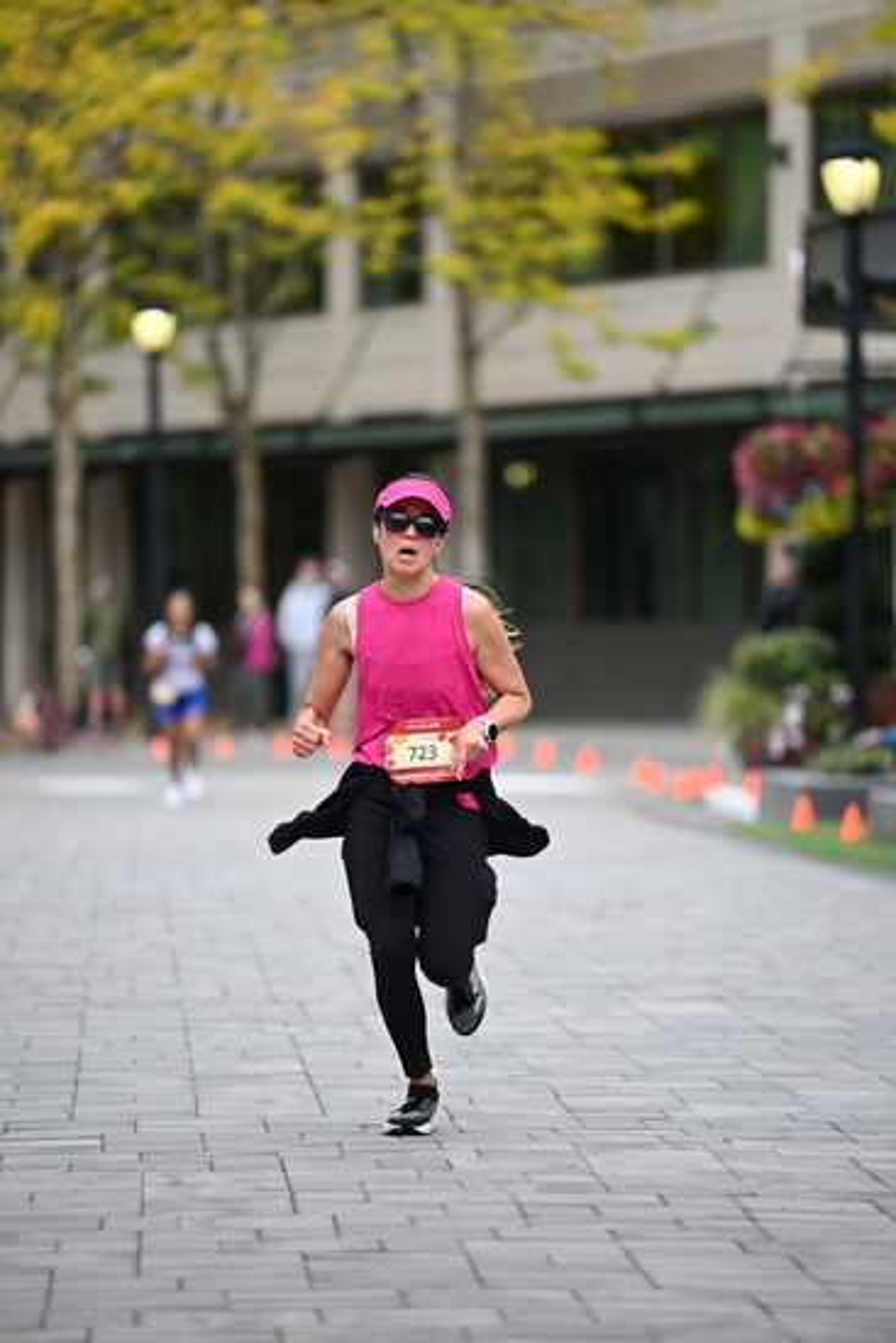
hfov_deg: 6.9
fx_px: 7461
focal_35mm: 200
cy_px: 672
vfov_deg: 10.3
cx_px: 448
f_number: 2.8
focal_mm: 200
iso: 640
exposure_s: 1/2000
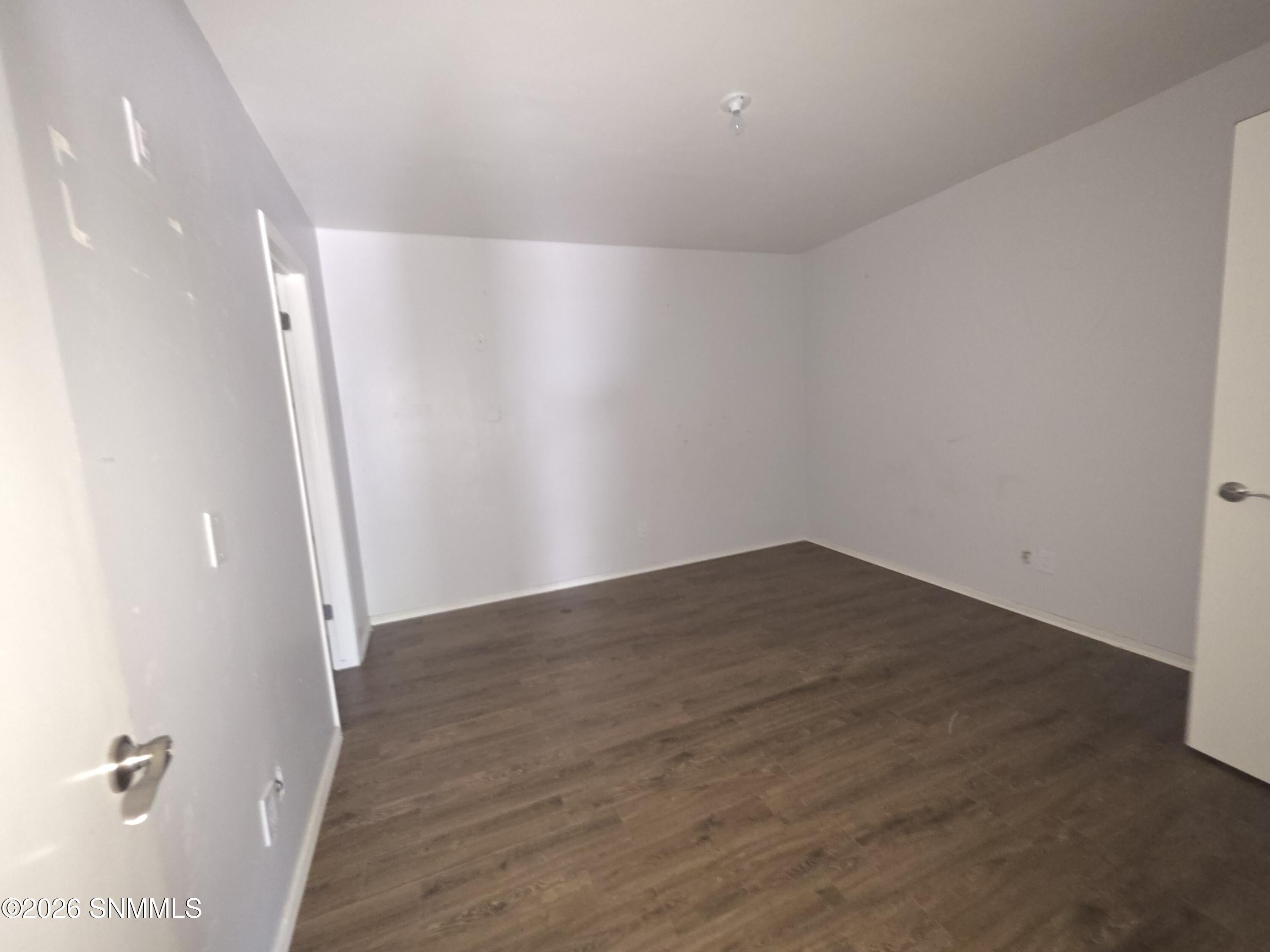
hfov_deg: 106.2
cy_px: 476
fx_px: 477
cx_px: 635
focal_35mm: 13
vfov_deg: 89.9
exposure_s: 1/10.6
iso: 400
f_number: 1.9
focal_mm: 2.2
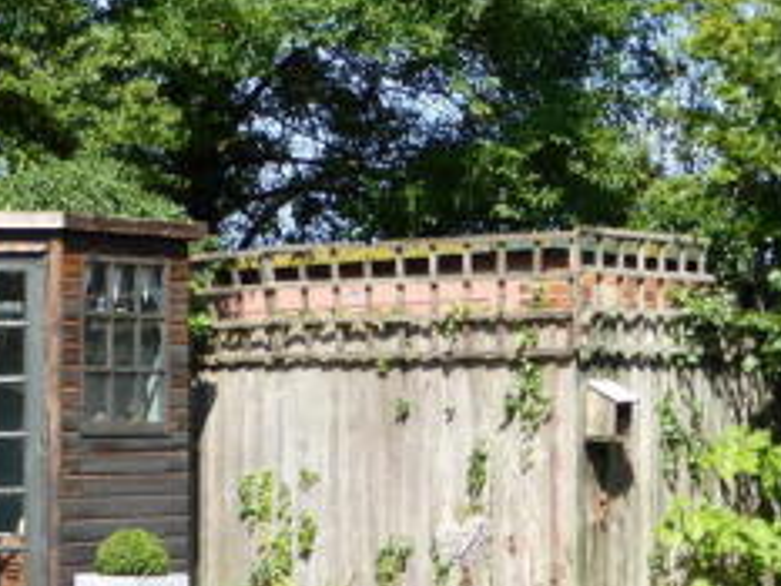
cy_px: 380
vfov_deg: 12.9
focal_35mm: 115
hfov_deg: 16.4
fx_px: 2596
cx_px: -146
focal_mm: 7.9
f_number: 4.1
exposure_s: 1/400
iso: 100
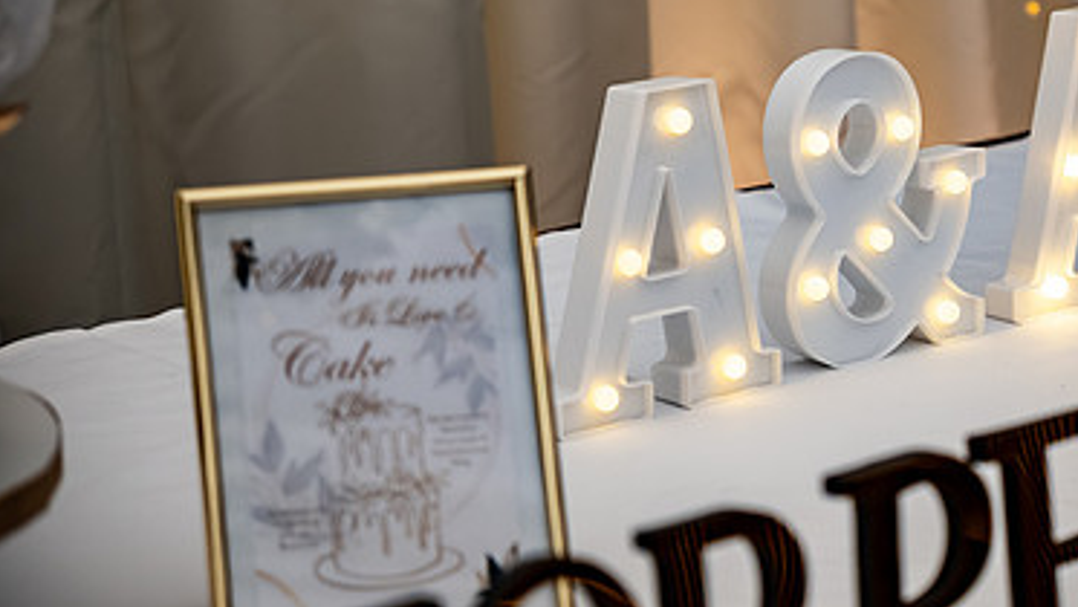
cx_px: 809
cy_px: 254
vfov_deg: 9.6
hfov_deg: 16.8
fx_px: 3631
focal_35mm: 127
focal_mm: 50
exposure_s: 1/400
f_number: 3.2
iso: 500
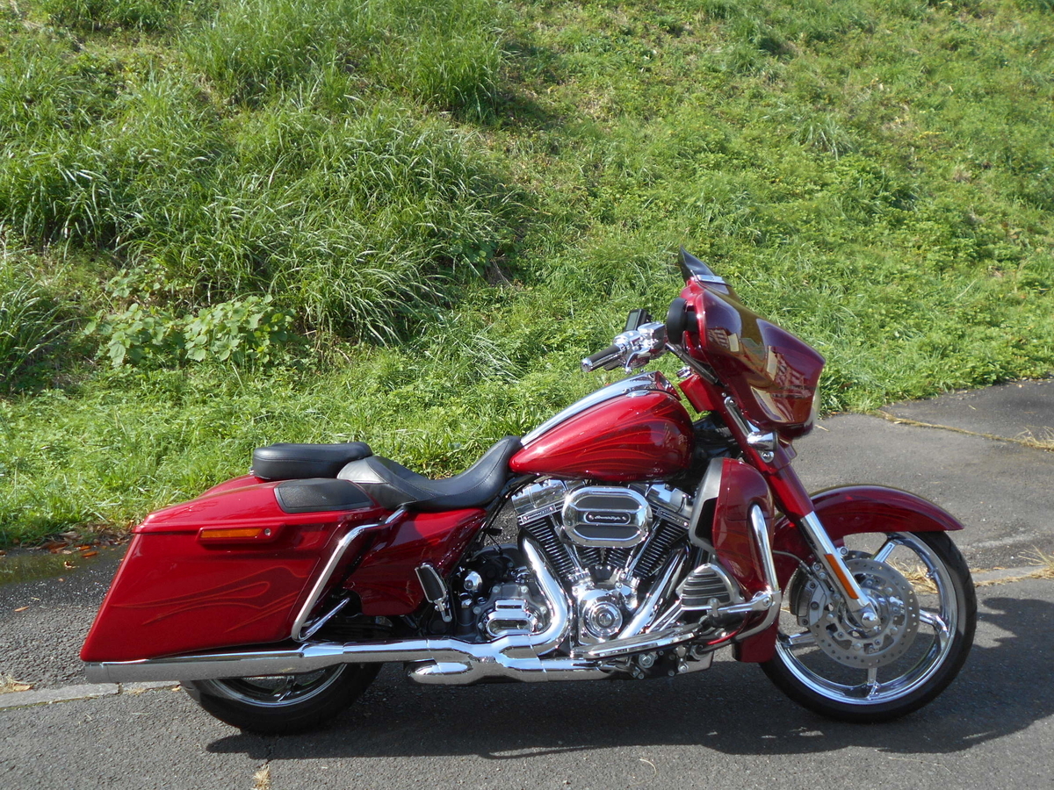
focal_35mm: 39
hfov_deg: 47.9
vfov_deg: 36.8
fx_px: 1187
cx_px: 527
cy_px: 395
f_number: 3.9
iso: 80
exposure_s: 1/400
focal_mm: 6.7
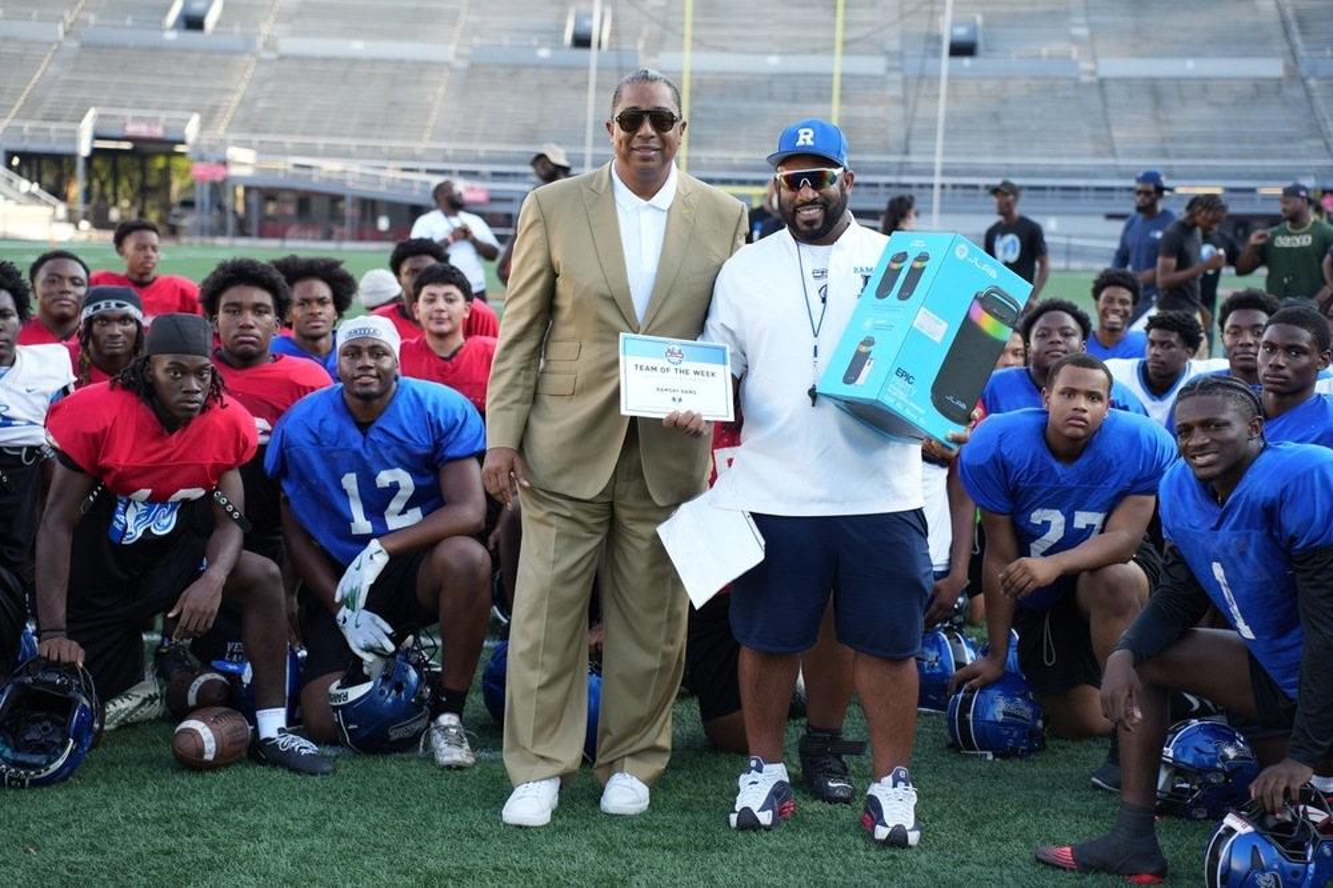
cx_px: 666
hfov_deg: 27.0
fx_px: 2776
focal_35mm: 75
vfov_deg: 18.2
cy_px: 444
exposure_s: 1/80
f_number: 4
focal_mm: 75
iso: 100
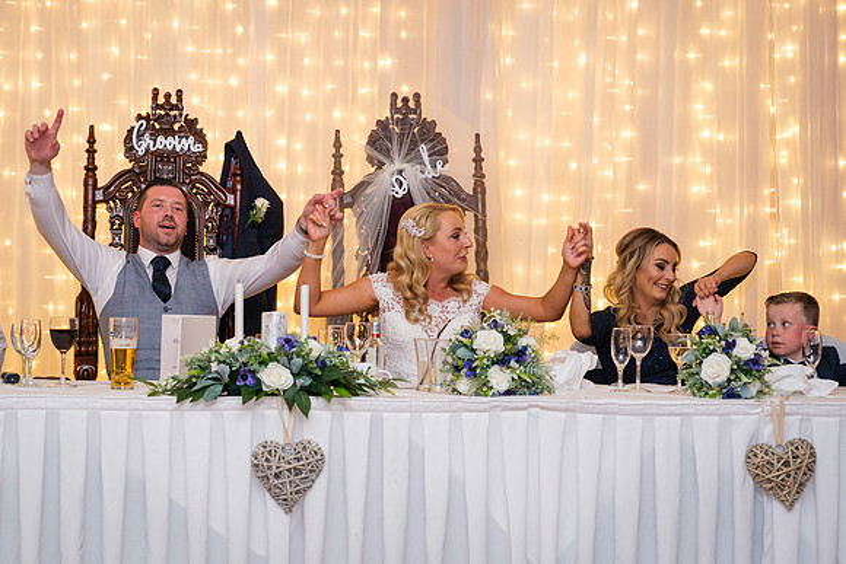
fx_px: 1759
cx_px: 400
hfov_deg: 27.0
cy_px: 298
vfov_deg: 18.2
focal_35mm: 75
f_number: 3.6
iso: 1250
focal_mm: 45.5
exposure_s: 1/160
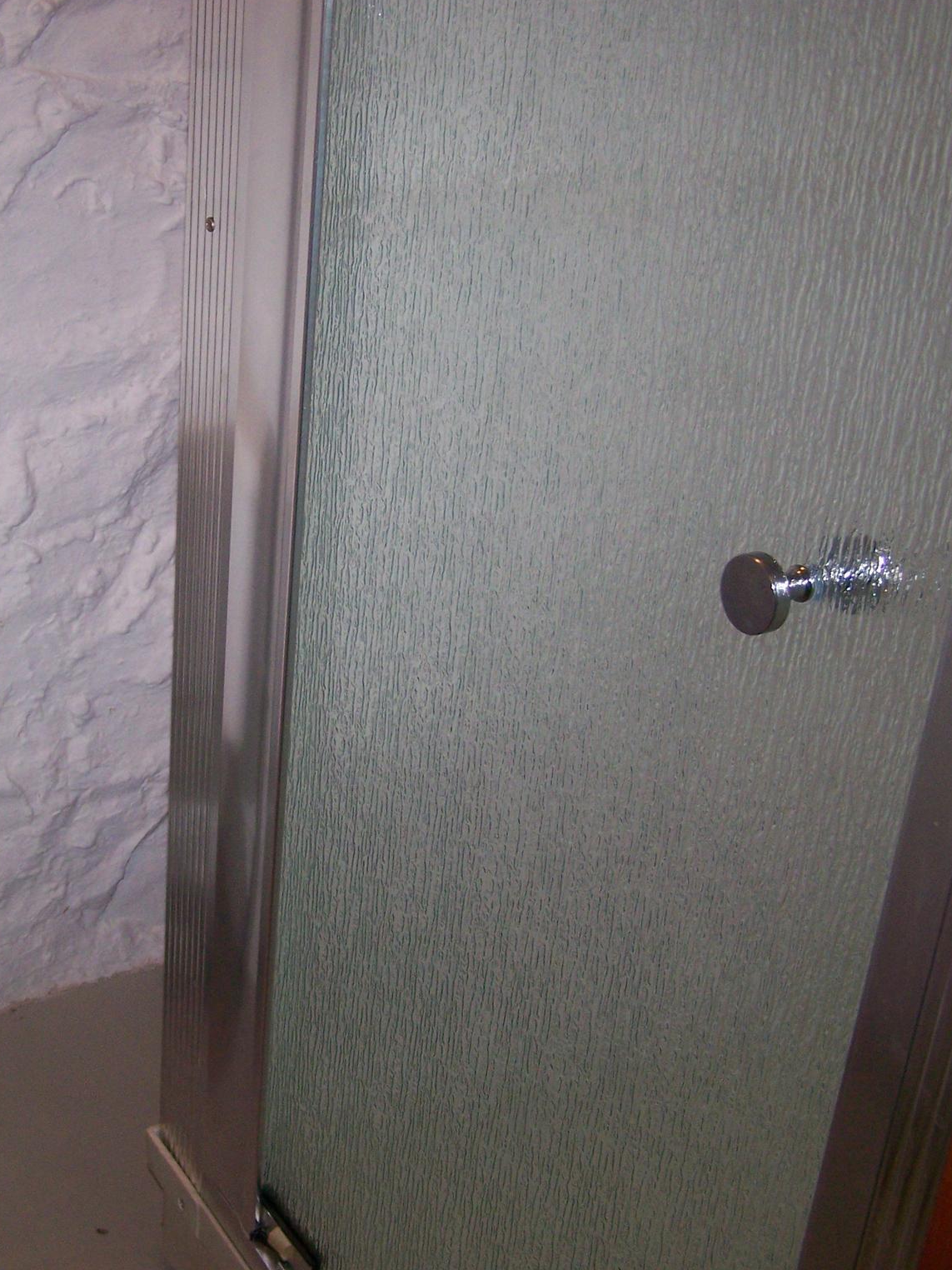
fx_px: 1870
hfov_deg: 28.3
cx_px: 296
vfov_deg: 37.5
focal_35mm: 51
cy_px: 631
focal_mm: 6.3
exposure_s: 1/60
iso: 160
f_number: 2.8
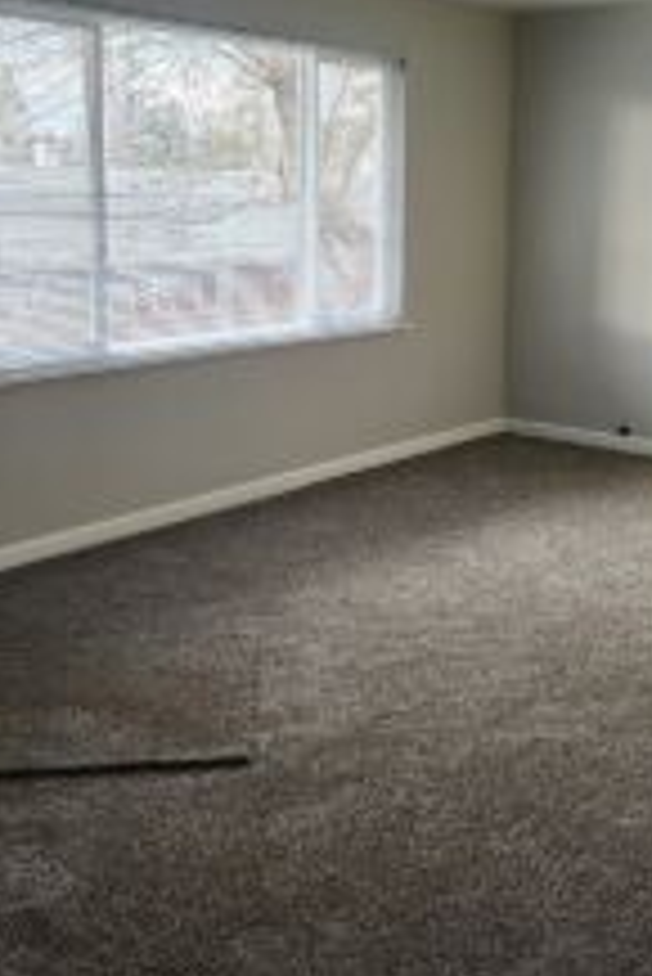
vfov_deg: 44.2
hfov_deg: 30.5
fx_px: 1193
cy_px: 373
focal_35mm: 44
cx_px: 391
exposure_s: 1/120
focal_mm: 5.4
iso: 320
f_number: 1.8
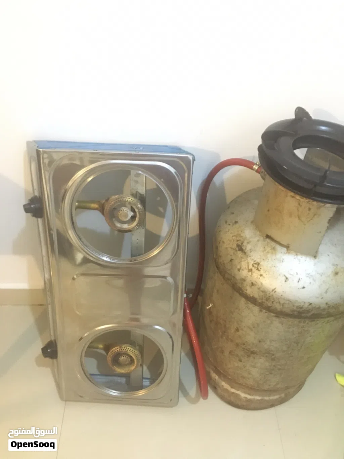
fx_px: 384
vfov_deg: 61.7
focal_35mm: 29
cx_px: 172
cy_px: 230
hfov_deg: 48.2
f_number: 2.2
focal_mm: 4.15
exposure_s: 1/17
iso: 800
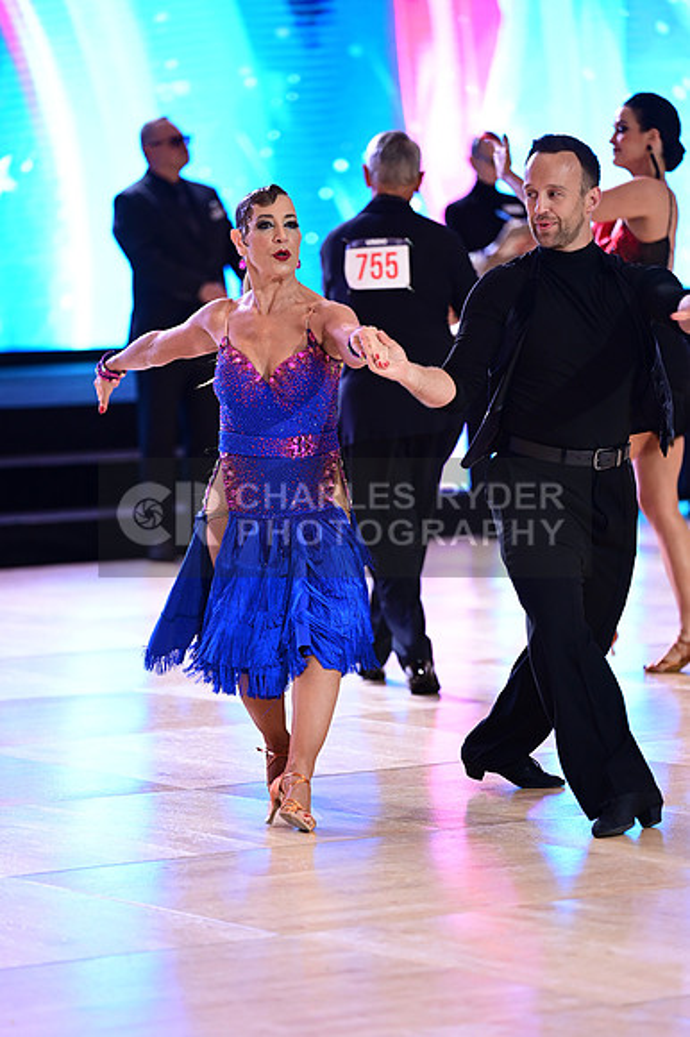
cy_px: 518
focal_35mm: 170
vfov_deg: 12.1
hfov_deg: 8.1
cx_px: 345
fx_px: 4893
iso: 2000
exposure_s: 1/400
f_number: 2.8
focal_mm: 170
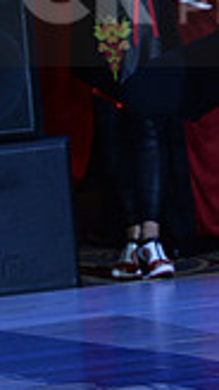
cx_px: 323
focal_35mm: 463
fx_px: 4790
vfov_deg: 4.7
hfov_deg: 2.6
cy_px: -12
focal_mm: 125
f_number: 5
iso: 2000
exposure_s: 1/250
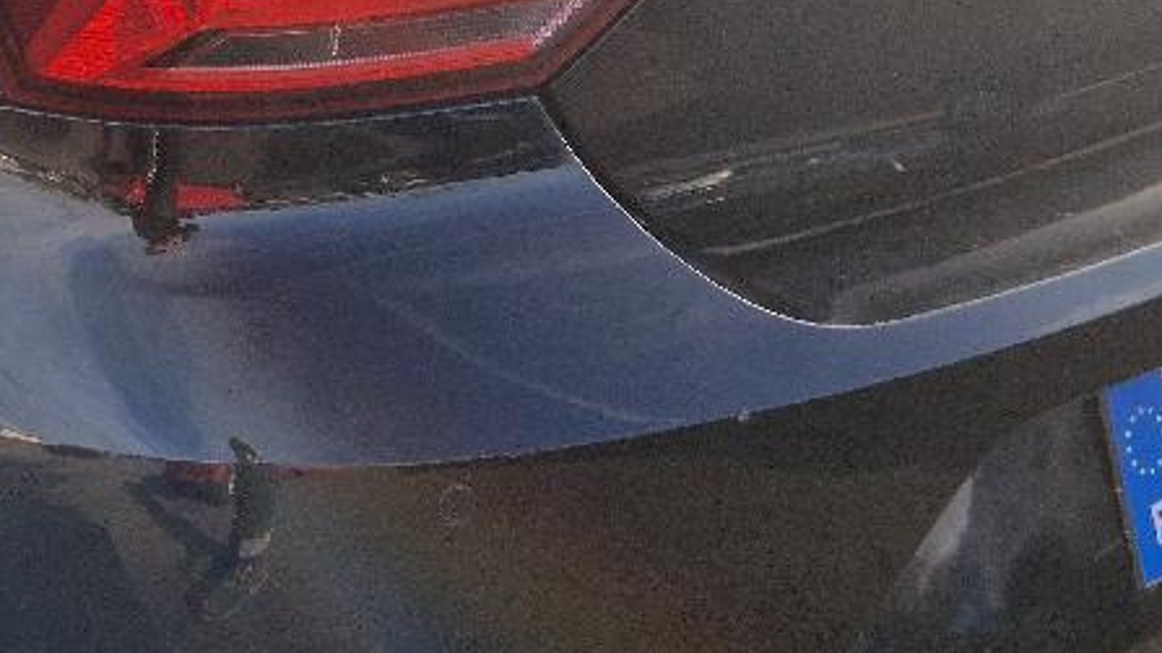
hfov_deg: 20.1
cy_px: -47
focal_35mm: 101
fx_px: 3111
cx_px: -135
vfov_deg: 11.8
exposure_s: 1/455
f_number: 1.8
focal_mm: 5.4
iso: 50
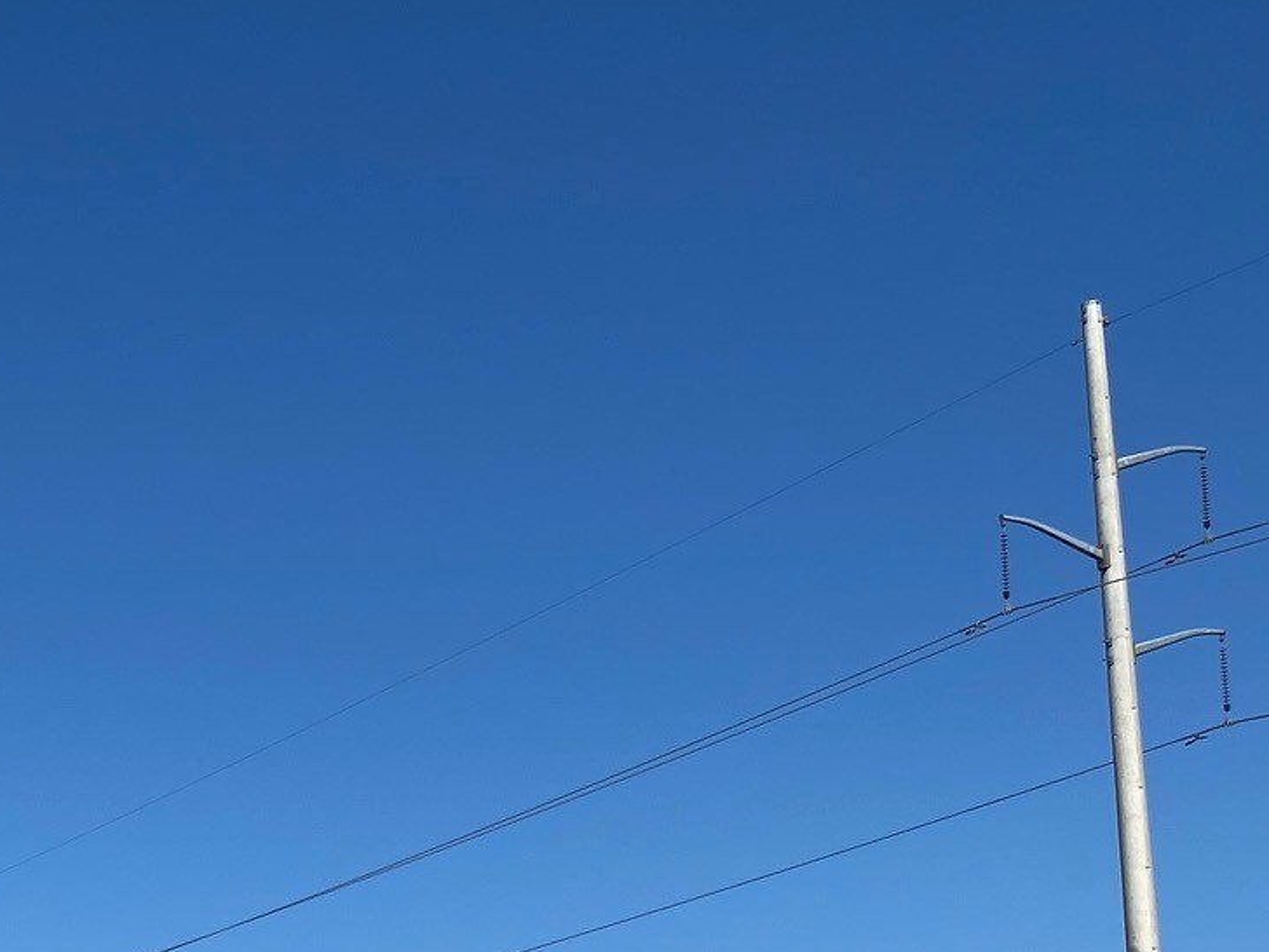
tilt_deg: +5.6
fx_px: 2639
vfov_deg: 19.5
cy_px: 1079
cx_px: -51
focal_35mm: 72
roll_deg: -1.5
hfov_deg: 25.5
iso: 32
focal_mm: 4.25
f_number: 1.8
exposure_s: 1/4808
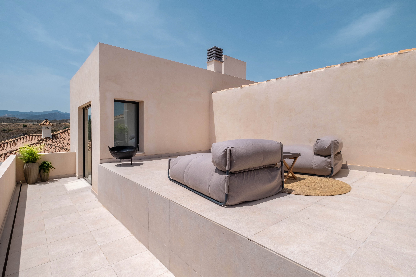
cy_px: 135
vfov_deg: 70.4
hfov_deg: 93.3
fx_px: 196
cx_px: 203
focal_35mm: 17
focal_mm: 10
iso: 160
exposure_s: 1/8000
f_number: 4
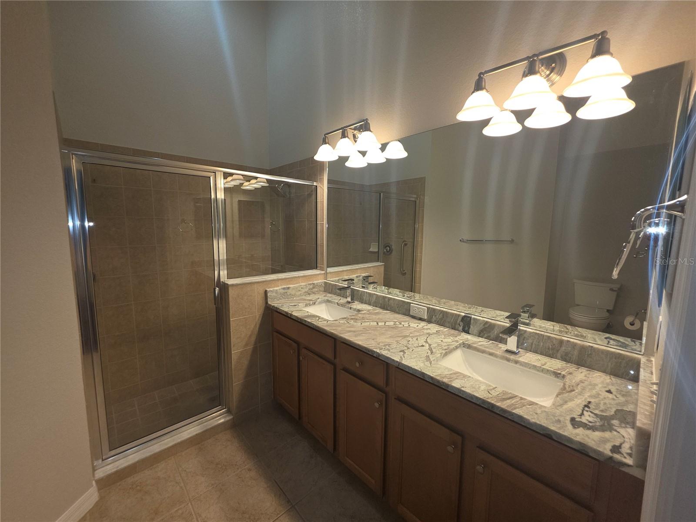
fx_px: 261
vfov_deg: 89.9
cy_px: 261
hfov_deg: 106.2
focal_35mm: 13
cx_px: 348
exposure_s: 1/60
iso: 50
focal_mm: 2.2
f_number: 1.9
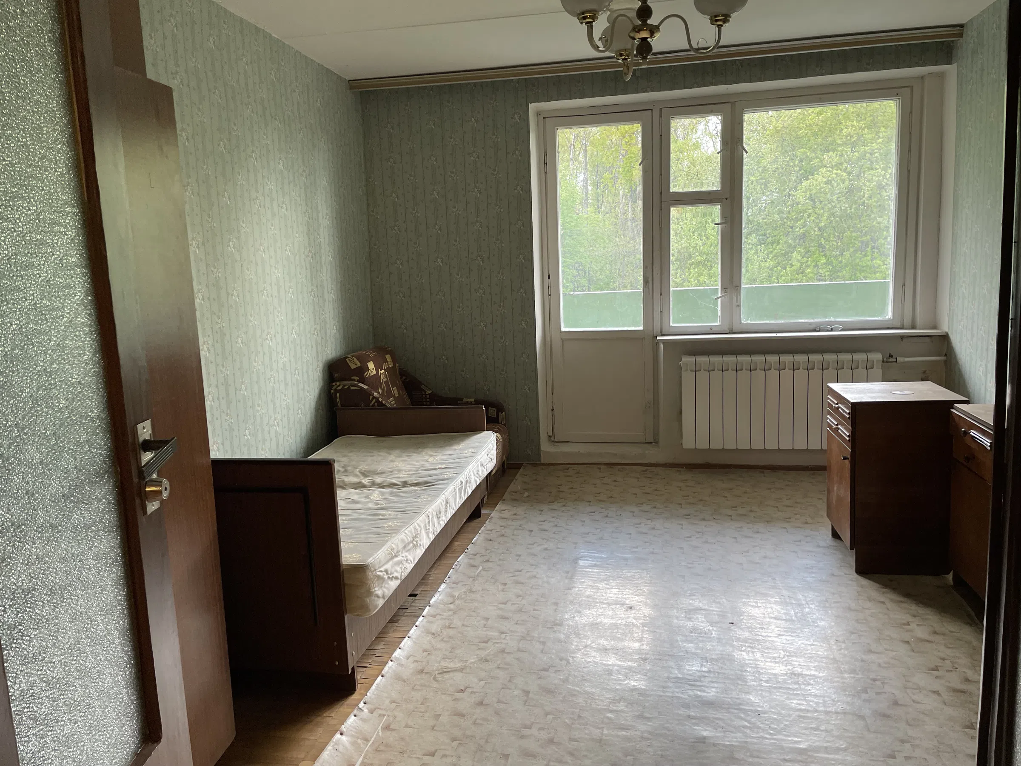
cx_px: 510
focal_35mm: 26
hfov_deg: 67.3
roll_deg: +2.5
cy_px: 383
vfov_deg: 53.1
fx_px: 767
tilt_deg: -8.2
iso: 125
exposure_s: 1/100
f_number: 1.6
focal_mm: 4.2
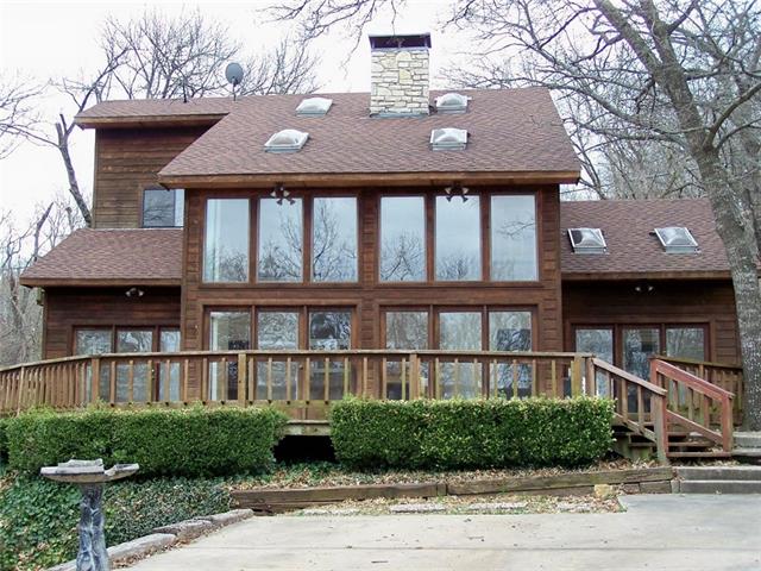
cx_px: 380
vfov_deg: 28.6
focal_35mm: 51
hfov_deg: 37.5
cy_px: 286
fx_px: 1121
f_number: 3
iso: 80
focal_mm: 8.5
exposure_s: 1/200
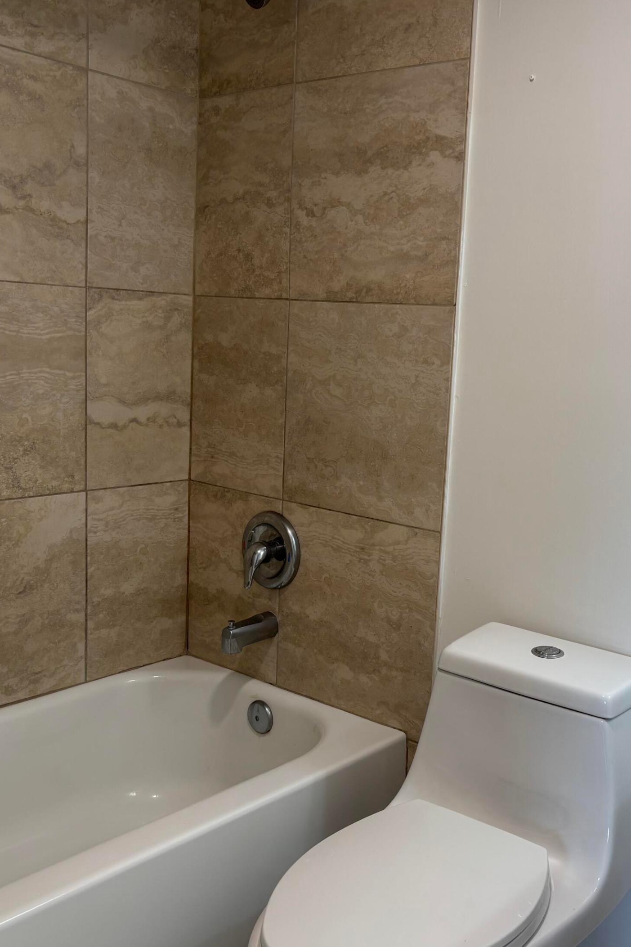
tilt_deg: -9.5
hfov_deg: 35.6
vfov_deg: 51.9
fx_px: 973
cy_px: 475
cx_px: 414
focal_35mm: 37
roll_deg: -2.9
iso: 80
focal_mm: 5.96
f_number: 1.6
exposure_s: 1/120
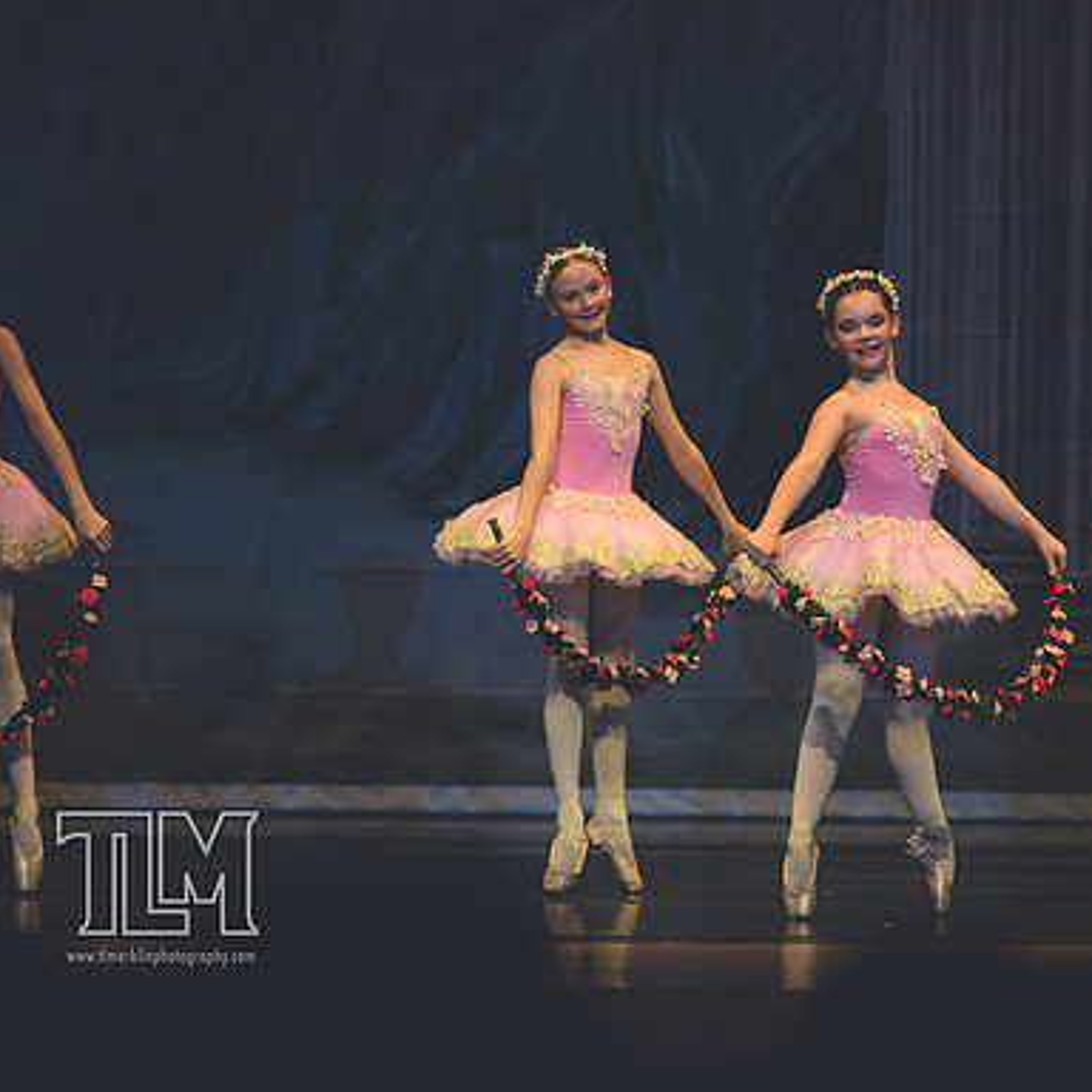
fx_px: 11314
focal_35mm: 317
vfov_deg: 5.5
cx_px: 776
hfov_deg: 5.5
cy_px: 546
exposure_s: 1/500
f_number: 2.8
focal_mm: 165
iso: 360
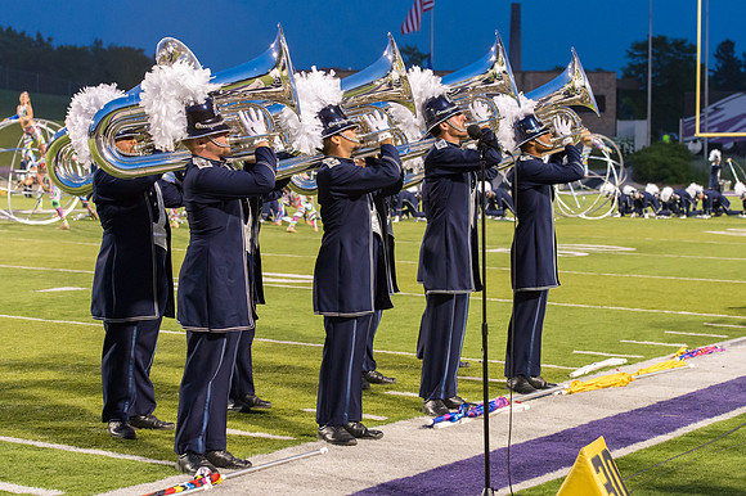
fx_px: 1561
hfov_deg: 26.9
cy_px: 236
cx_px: 397
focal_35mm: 75
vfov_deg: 18.1
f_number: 5
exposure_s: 1/320
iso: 5000
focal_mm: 70
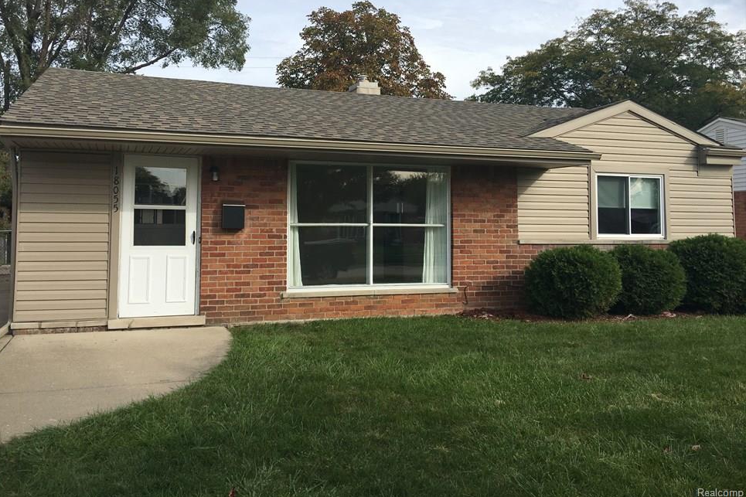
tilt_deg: +3.4
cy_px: 203
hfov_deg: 58.7
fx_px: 663
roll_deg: -0.1
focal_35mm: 32
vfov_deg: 40.9
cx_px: 352
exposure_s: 1/1350
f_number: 2.2
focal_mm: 4.15
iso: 25
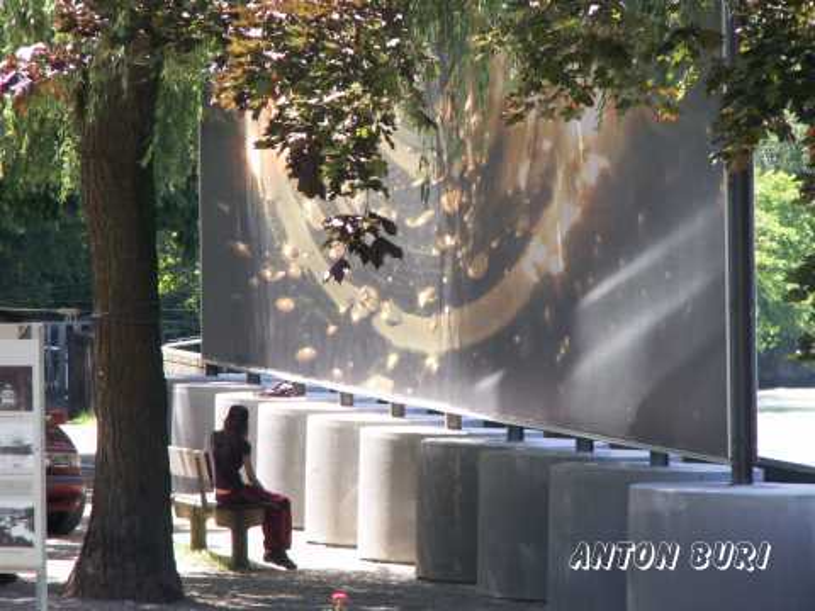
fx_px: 6027
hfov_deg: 7.7
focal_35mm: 256
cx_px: 408
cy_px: 306
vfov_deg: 5.8
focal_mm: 42
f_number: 4.5
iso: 50
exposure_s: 1/80
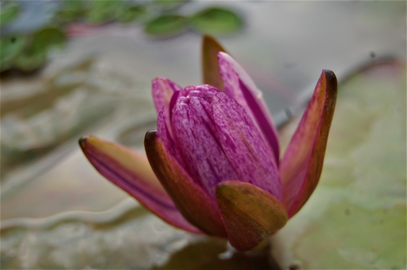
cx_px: 204
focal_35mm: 82
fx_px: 932
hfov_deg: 24.6
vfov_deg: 16.5
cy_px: 135
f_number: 6.3
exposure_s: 1/160
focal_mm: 55
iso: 200
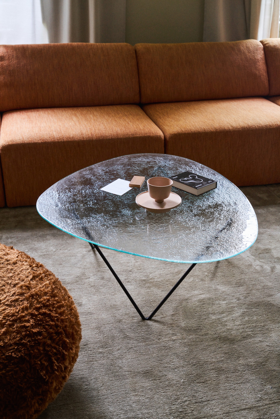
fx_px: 481
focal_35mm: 41
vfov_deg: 47.2
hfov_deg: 32.5
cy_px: 210
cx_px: 140
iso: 640
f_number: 7.1
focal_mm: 41.2
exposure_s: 1/10
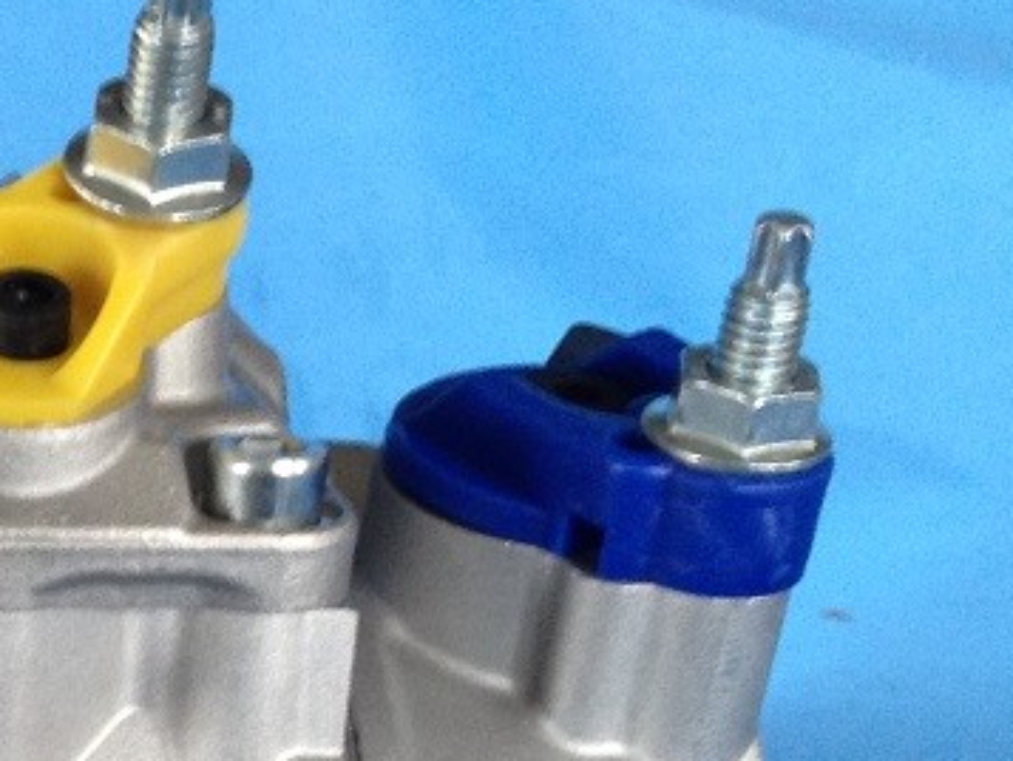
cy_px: 1090
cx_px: -332
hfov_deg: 14.7
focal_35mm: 128
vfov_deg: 11.2
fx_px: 3747
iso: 125
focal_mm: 4.28
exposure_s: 1/20
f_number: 2.4
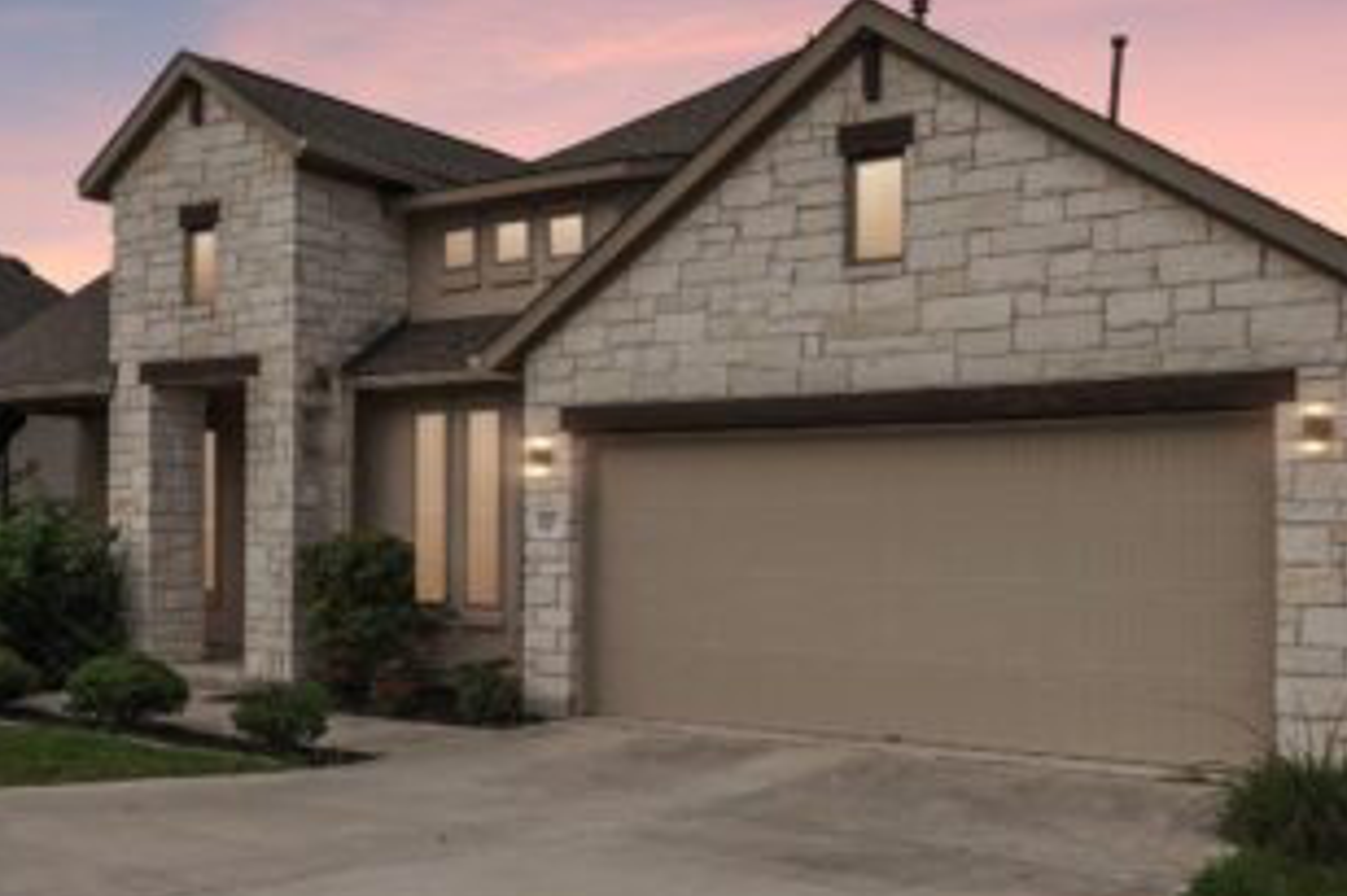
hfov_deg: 47.7
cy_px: 507
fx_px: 1517
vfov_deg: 32.9
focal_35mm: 41
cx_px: 569
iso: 400
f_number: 8
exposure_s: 1/800
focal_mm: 20.8
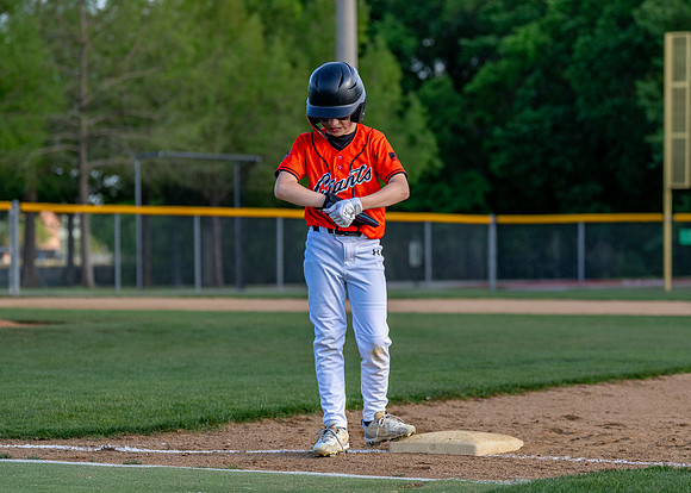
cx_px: 383
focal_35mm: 138
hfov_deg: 14.6
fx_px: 2698
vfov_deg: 10.4
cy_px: 237
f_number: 2.8
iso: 160
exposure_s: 1/2500
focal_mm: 83
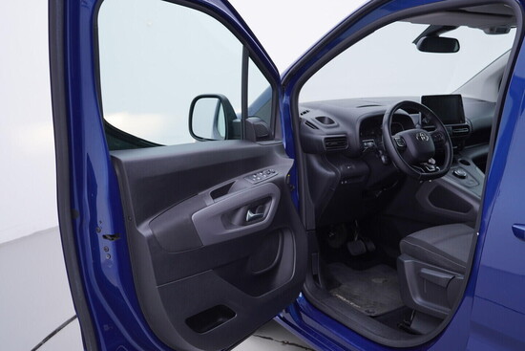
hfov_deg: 53.1
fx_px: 525
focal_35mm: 36
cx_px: 262
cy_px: 176
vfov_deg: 36.9
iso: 125
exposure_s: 1/60
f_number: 3.5
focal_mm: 24
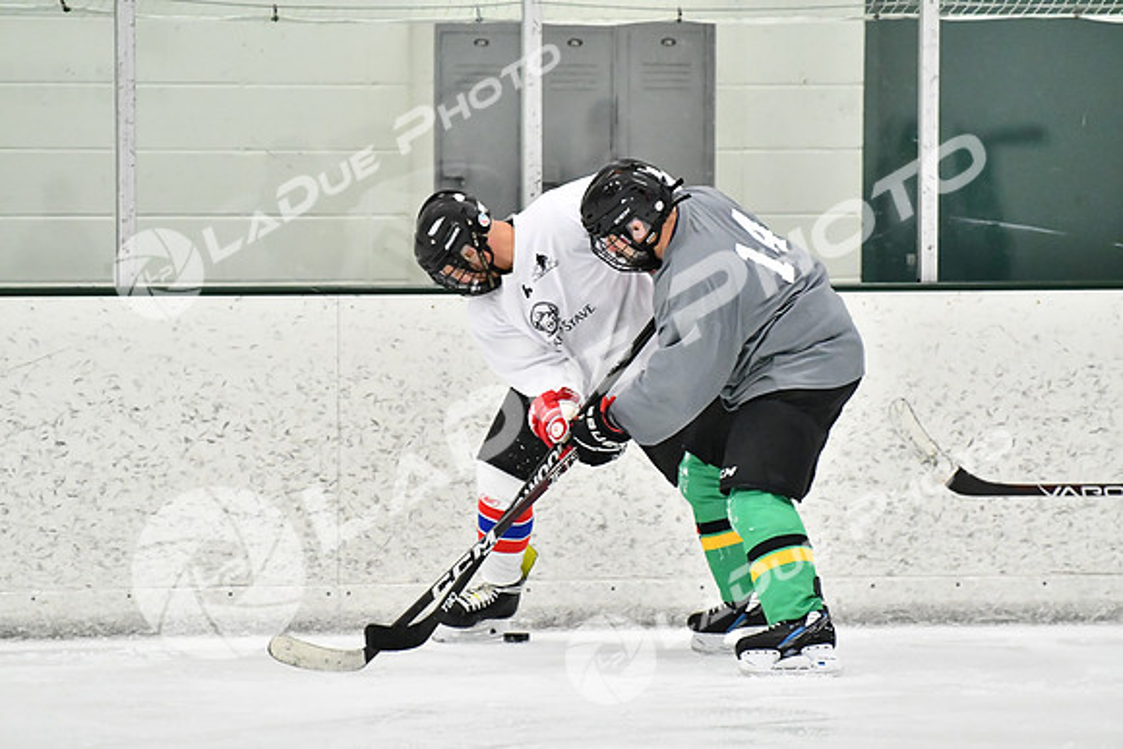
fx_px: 8892
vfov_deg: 4.8
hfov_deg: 7.2
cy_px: 374
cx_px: 562
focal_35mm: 285
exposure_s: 1/1600
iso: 6400
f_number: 2.8
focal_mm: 190
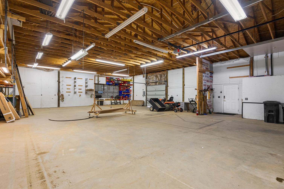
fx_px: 134
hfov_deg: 93.3
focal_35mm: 17
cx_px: 142
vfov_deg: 70.4
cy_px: 96
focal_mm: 16
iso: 200
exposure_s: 1/50
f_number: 8
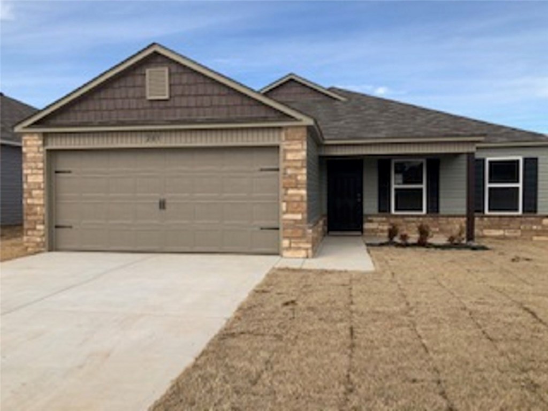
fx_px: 443
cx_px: 274
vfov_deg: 49.7
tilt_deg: -3.2
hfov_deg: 63.4
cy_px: 206
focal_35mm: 28
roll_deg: +0.0
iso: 20
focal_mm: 3.99
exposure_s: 1/1453
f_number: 1.8
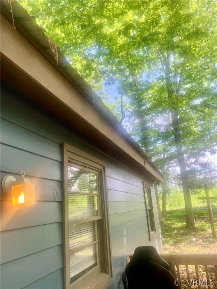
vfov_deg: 67.3
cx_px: 108
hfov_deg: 53.1
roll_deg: +4.5
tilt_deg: +15.9
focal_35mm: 26
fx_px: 217
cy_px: 144
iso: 25
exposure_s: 1/204
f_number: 1.8
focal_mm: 4.25
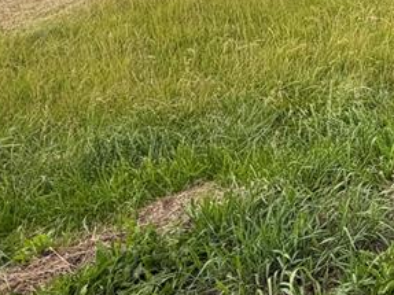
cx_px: 486
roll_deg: -0.2
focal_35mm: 50
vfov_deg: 26.8
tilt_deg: -12.9
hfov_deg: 31.3
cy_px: -29
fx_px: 569
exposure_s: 1/502
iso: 64
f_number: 2.2
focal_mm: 2.22
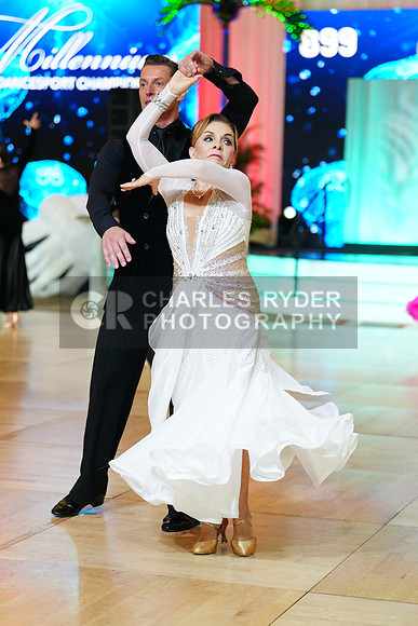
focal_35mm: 88
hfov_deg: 15.5
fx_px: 1532
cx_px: 209
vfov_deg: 23.1
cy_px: 313
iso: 2000
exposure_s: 1/500
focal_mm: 88
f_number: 2.8
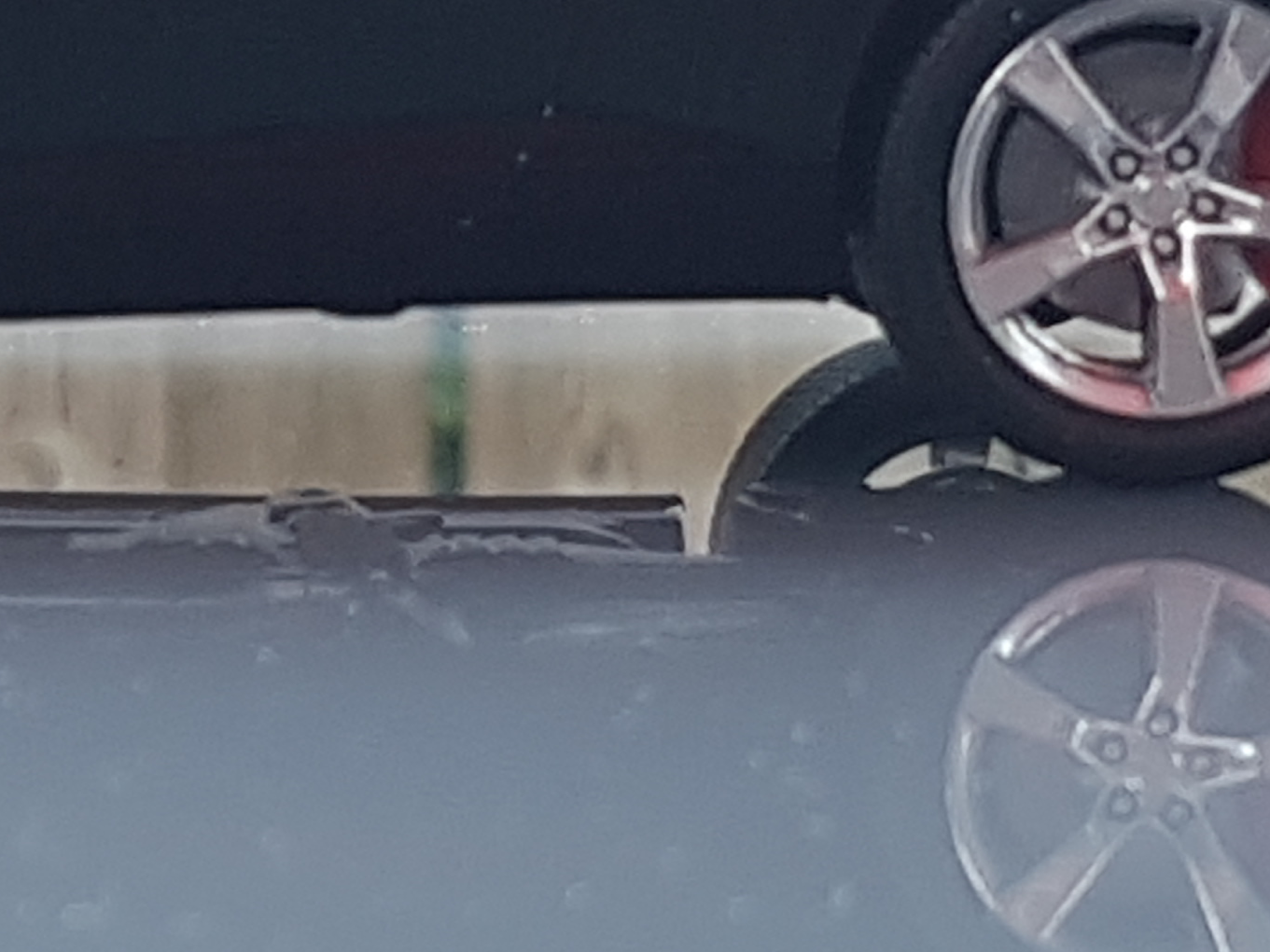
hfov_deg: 24.4
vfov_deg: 18.8
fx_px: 2825
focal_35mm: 77
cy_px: 81
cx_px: 66
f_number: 1.7
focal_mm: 4.2
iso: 64
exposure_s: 1/100
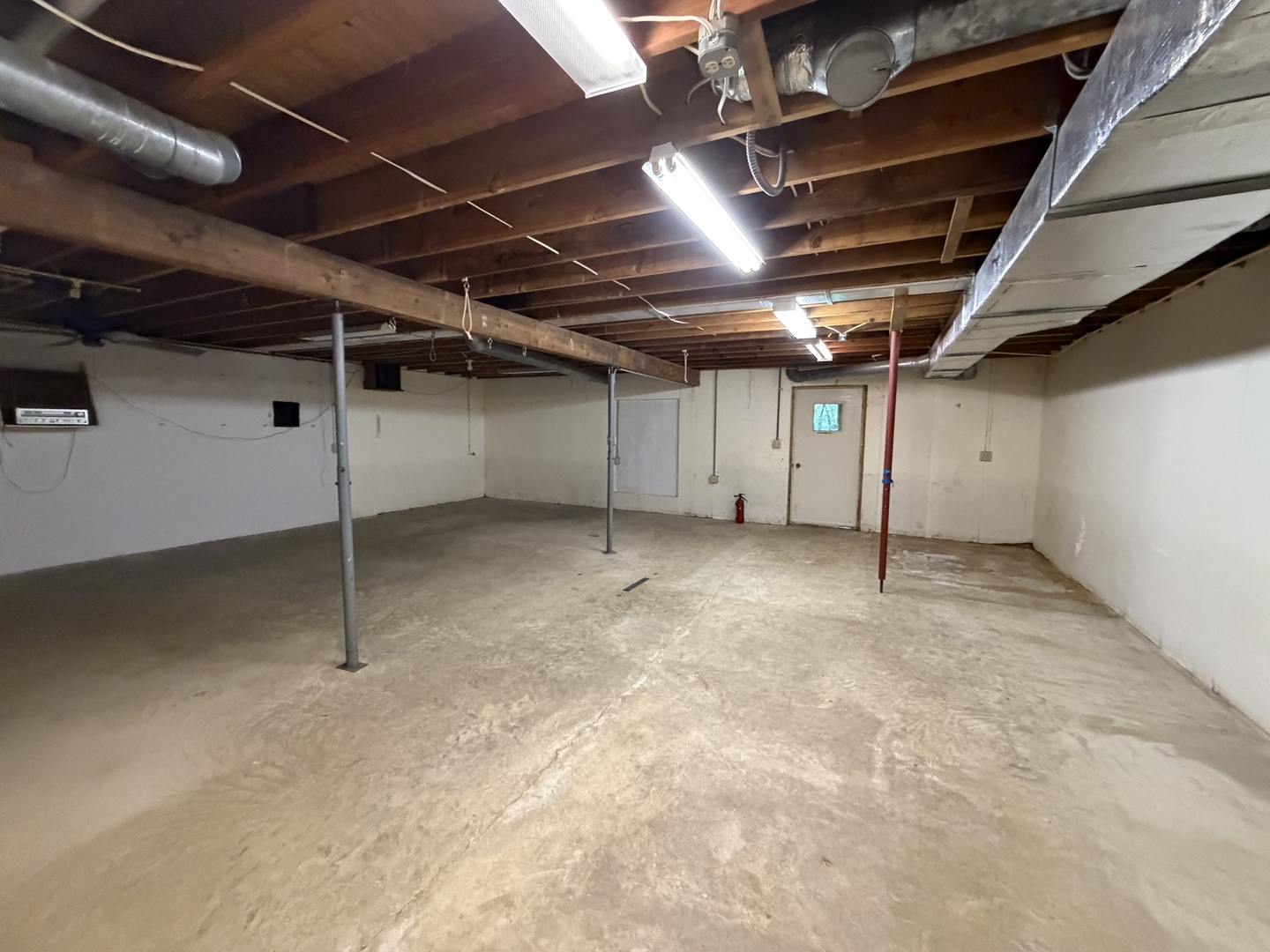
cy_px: 476
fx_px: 514
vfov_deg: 85.7
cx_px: 635
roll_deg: -0.1
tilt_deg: -5.2
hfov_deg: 102.1
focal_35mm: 14
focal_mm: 2.22
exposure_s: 1/60
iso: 1000
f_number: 2.2
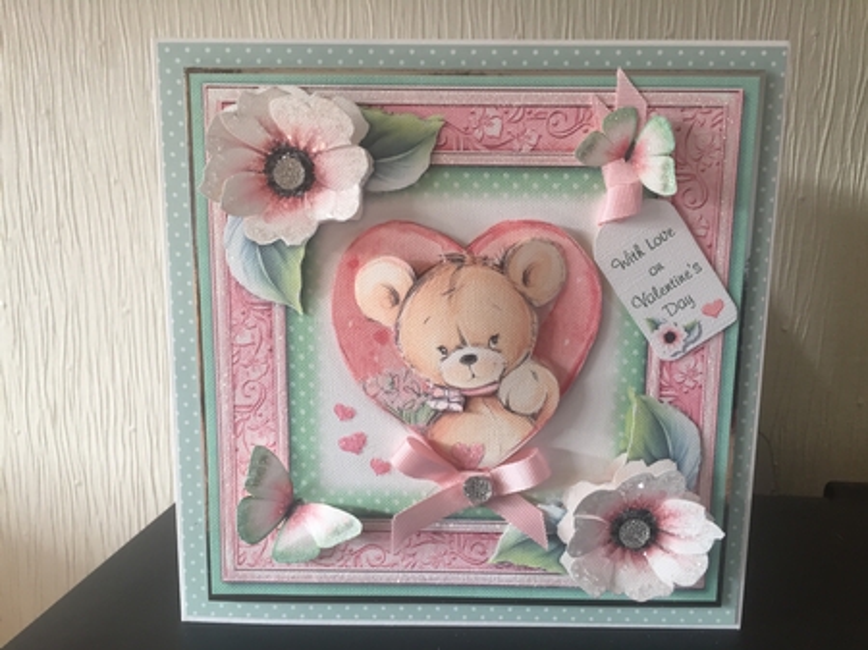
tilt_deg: -11.2
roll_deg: -0.5
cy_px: 325
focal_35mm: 29
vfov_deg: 48.2
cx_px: 434
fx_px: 727
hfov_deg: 61.7
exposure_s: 1/33
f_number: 2.2
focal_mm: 4.15
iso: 40
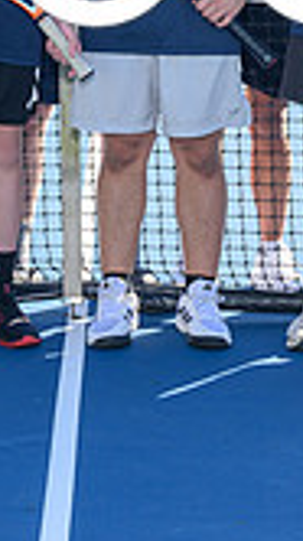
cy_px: -68
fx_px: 2020
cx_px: 116
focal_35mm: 141
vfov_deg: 14.8
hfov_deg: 8.6
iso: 80
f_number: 5.6
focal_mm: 32
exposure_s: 1/125
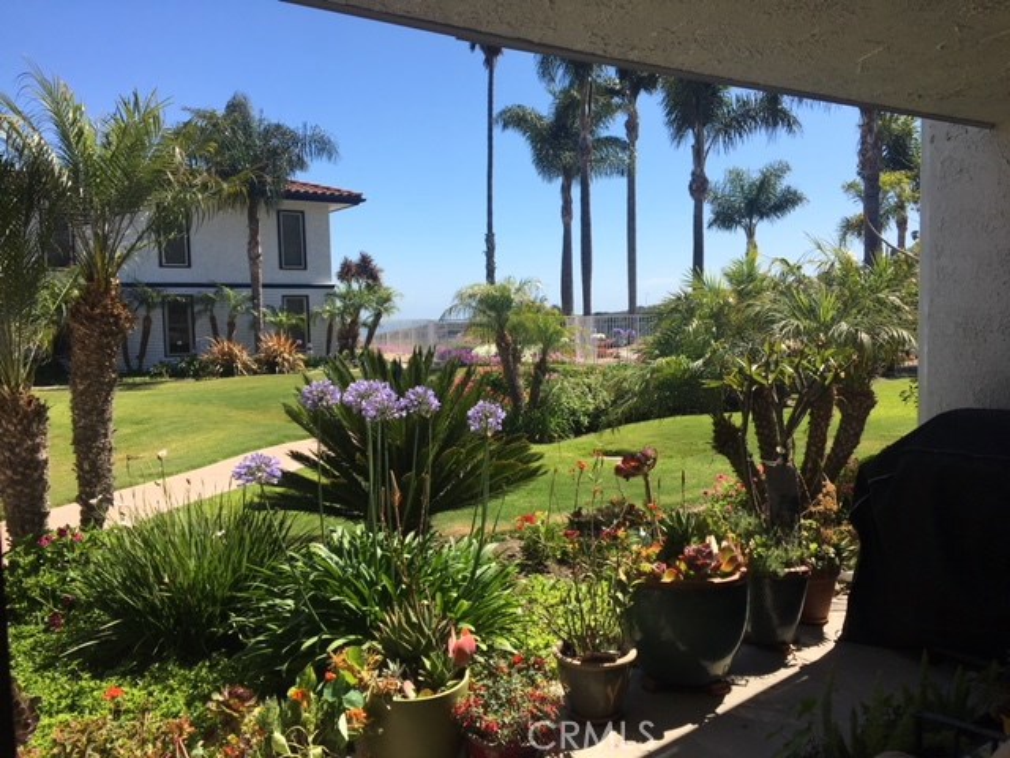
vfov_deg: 48.2
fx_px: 846
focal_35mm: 29
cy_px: 379
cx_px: 505
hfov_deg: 61.7
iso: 25
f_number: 2.2
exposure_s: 1/1789
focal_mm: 4.15
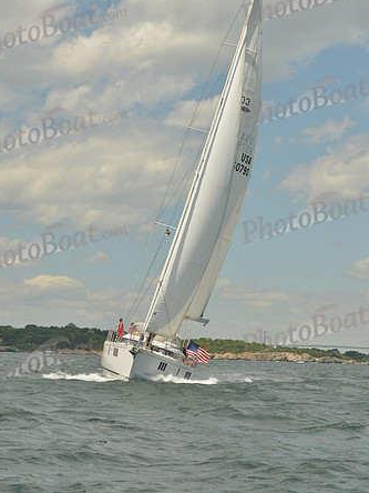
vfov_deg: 22.2
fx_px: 1251
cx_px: 184
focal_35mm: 88
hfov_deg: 16.8
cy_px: 173
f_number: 7.1
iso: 400
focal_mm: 70
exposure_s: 1/800
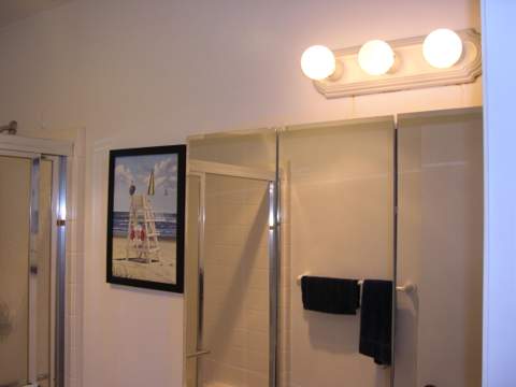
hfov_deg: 49.0
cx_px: 258
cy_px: 194
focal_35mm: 38
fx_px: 566
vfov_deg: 37.7
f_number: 2.8
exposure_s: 1/90.1
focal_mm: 8
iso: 100
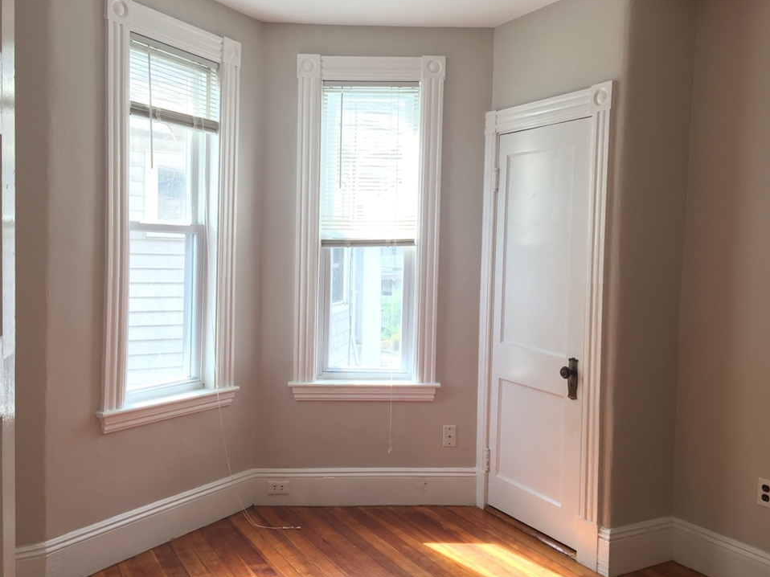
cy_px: 284
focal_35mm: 31
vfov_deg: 45.4
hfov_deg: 58.4
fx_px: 689
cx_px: 386
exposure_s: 1/40
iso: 32
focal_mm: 4.15
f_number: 2.2
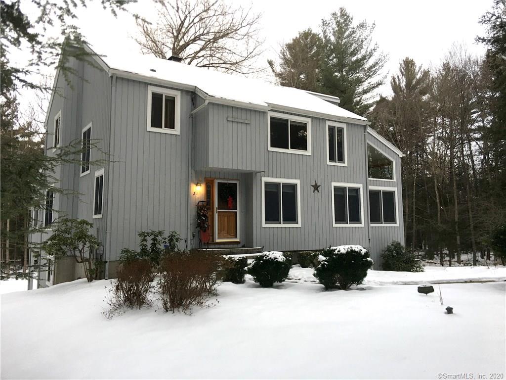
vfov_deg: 48.2
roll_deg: -0.1
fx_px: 424
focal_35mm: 29
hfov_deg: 61.7
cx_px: 253
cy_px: 190
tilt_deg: +6.8
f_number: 2.2
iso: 32
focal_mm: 4.15
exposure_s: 1/40
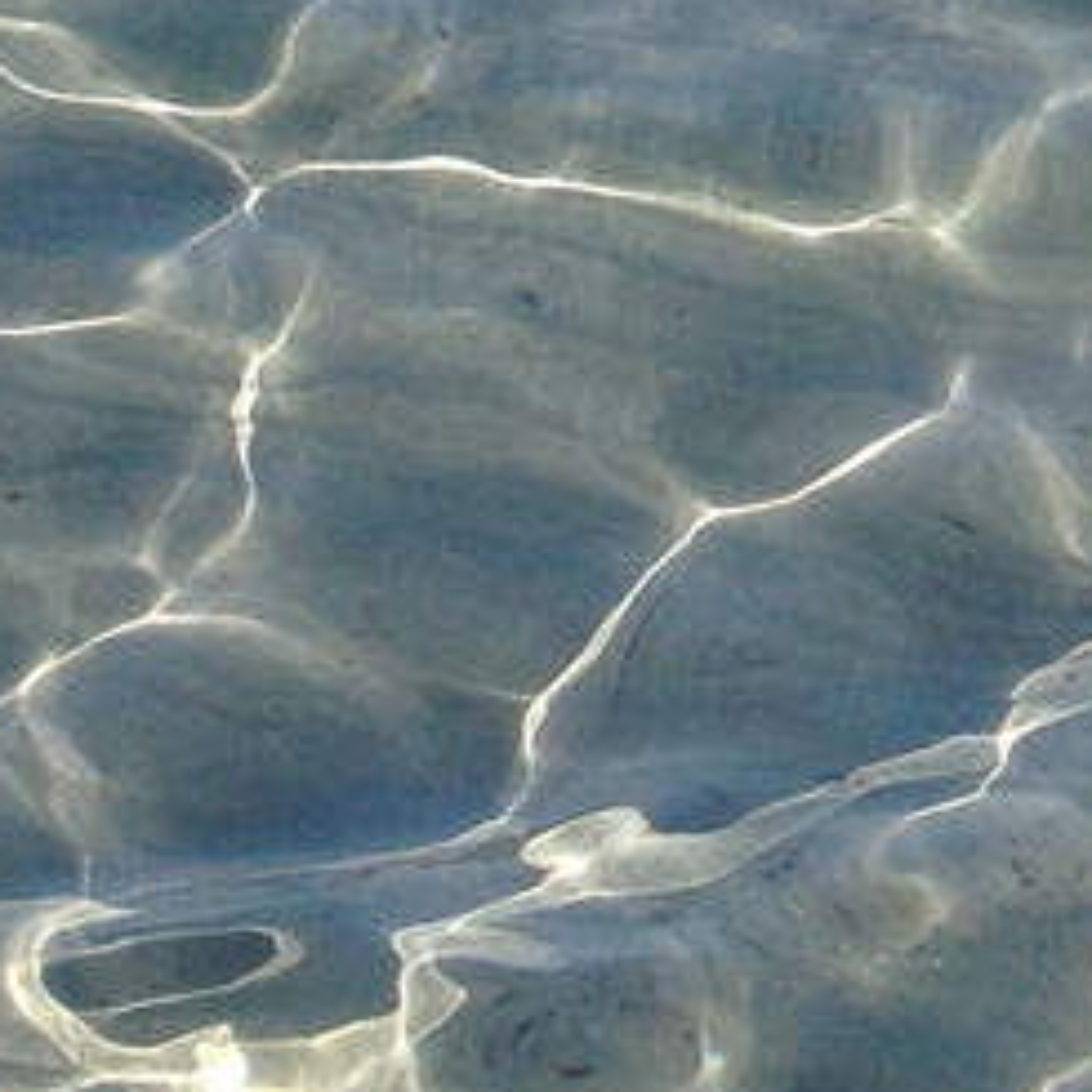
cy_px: -1694
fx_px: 7209
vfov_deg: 7.9
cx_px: 1190
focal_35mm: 202
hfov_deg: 8.6
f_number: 2.4
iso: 64
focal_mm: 4.28
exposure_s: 1/2045
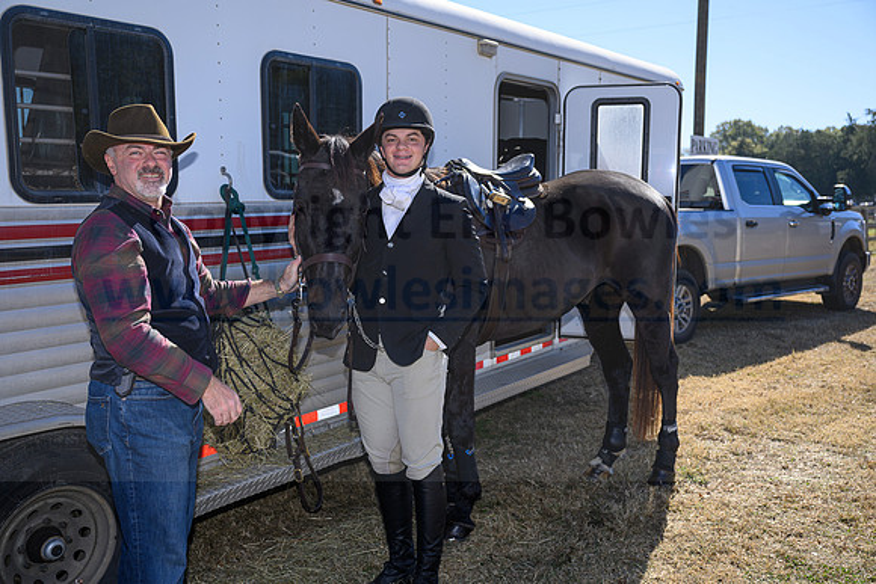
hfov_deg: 57.2
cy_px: 292
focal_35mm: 33
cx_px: 438
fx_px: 803
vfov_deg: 40.0
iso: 64
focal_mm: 33
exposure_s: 1/640
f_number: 3.5
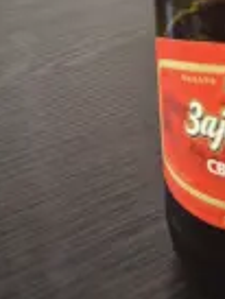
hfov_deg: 20.2
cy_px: -98
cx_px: 291
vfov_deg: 24.8
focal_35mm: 67
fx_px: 580
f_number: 1.8
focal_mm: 5.4
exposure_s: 1/100
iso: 320
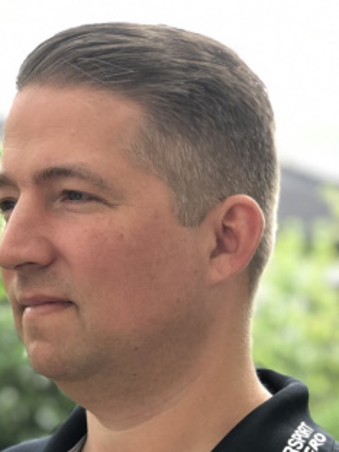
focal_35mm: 122
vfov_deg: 16.0
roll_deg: +0.8
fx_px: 1593
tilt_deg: -3.0
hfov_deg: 12.1
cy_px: 390
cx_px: 127
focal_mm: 6.6
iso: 20
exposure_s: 1/40
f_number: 2.8
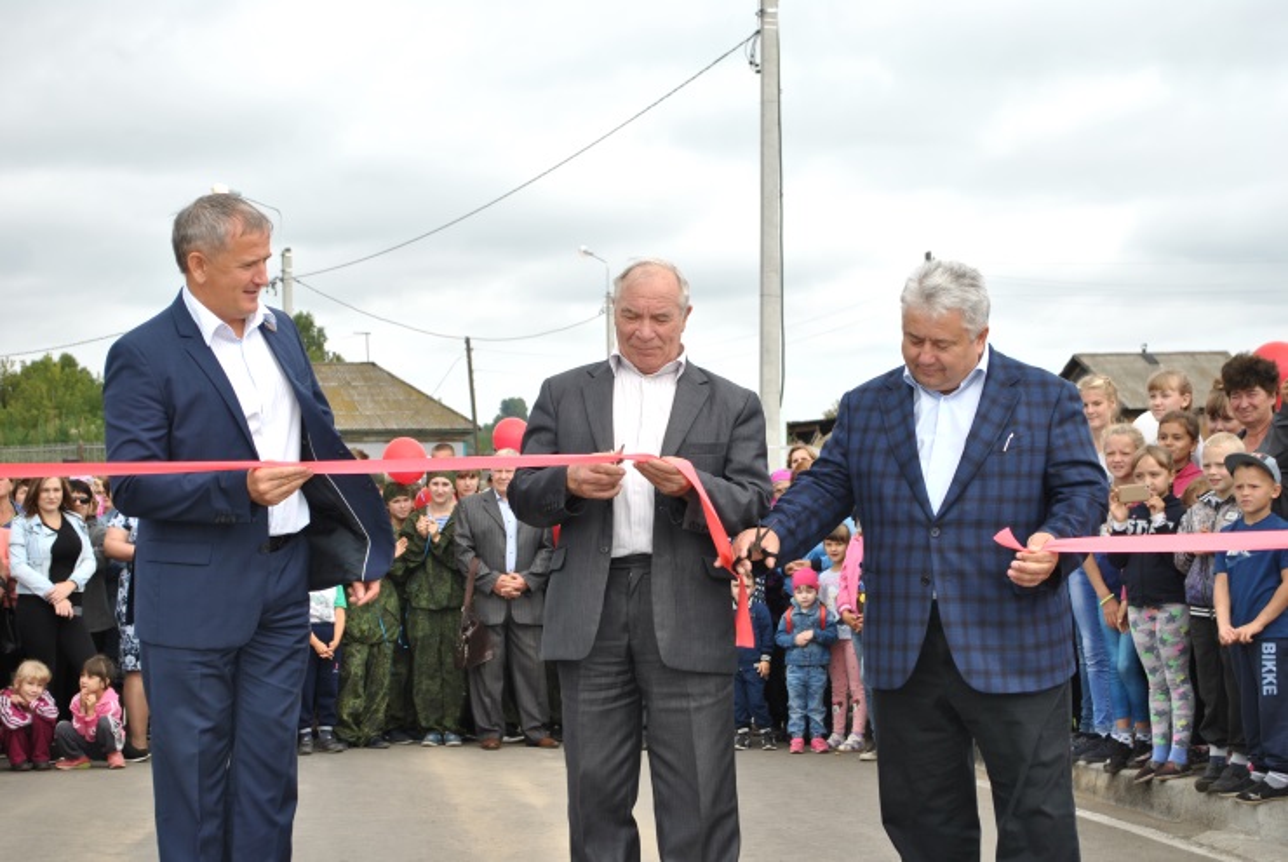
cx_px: 644
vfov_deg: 20.2
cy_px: 431
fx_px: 2417
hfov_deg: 29.8
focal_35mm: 68
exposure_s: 1/200
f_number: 6.3
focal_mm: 45
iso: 100
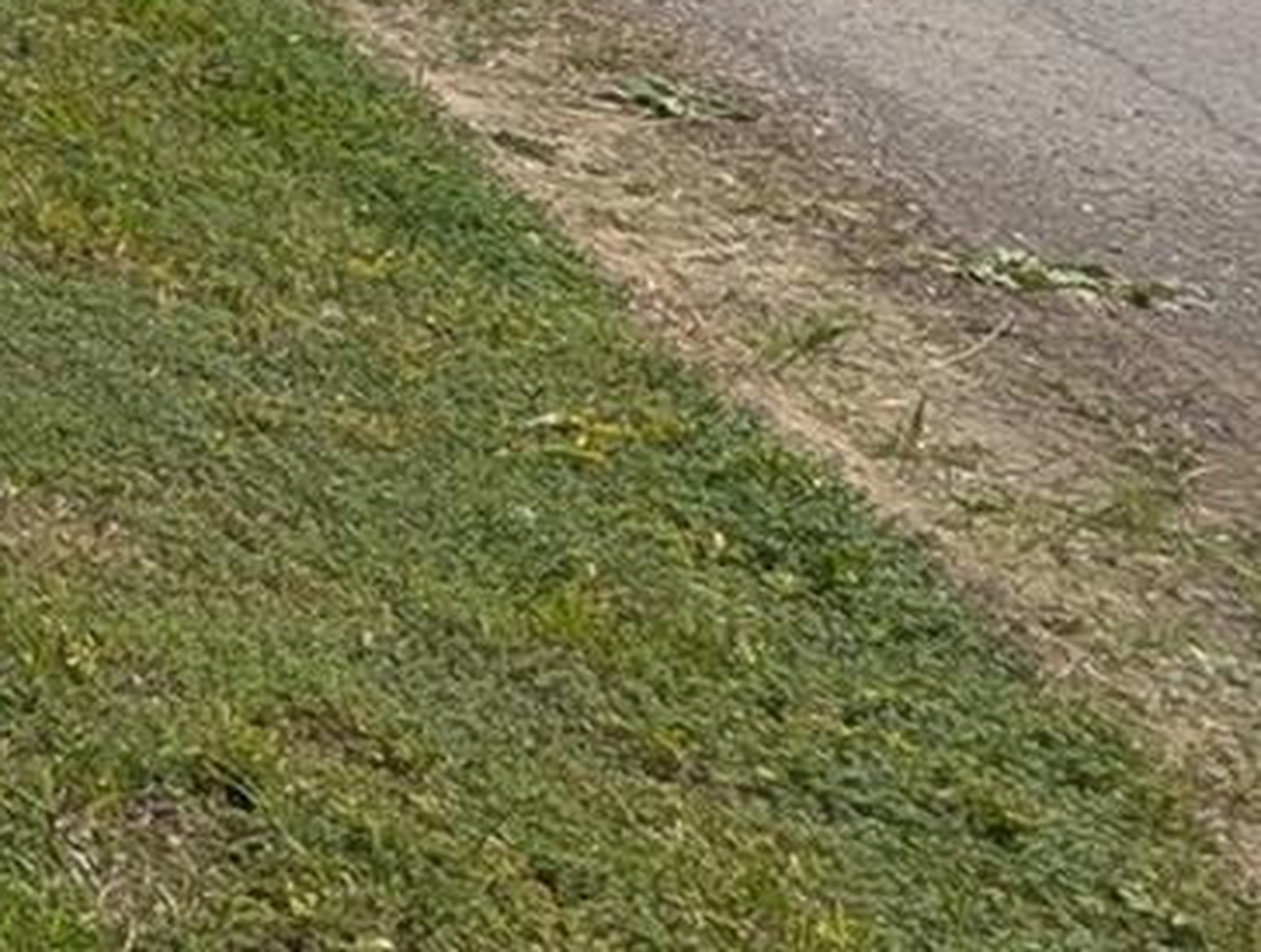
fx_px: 2665
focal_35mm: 73
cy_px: -771
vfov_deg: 16.7
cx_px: -2171
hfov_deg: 13.0
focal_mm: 1.95
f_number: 2.2
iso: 47
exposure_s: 1/1842
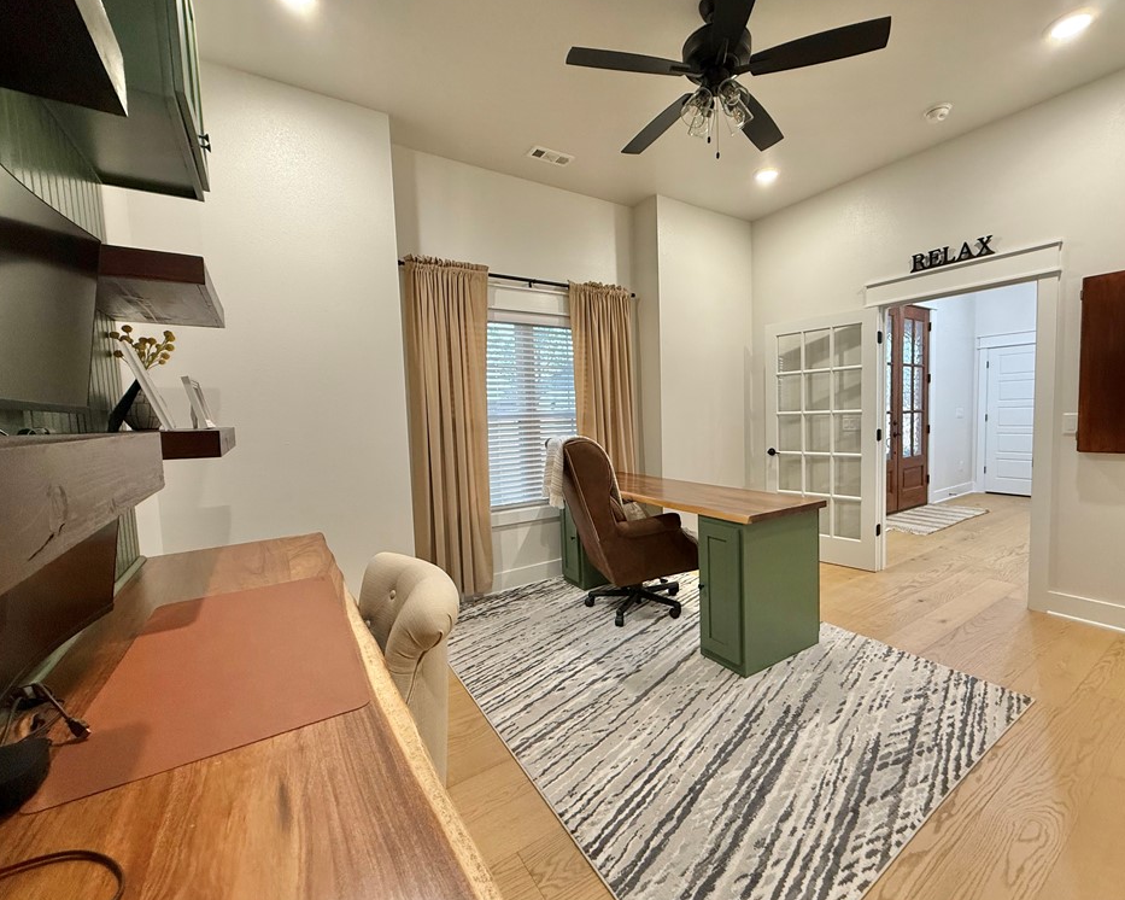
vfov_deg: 84.0
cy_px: 448
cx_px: 608
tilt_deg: -4.9
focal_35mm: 15
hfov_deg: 96.6
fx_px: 499
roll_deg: +1.4
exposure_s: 1/60
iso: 250
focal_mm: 2.22
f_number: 2.2
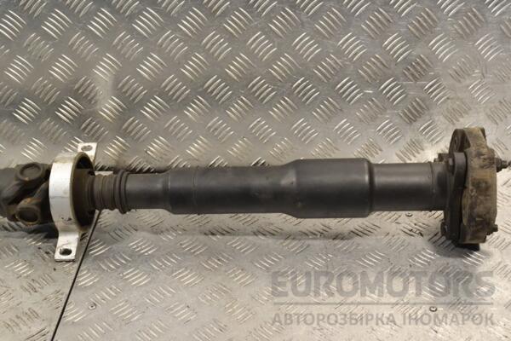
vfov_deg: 28.1
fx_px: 681
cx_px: 256
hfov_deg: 41.1
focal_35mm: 48
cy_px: 170
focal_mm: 32
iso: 3200
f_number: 9
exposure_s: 1/320
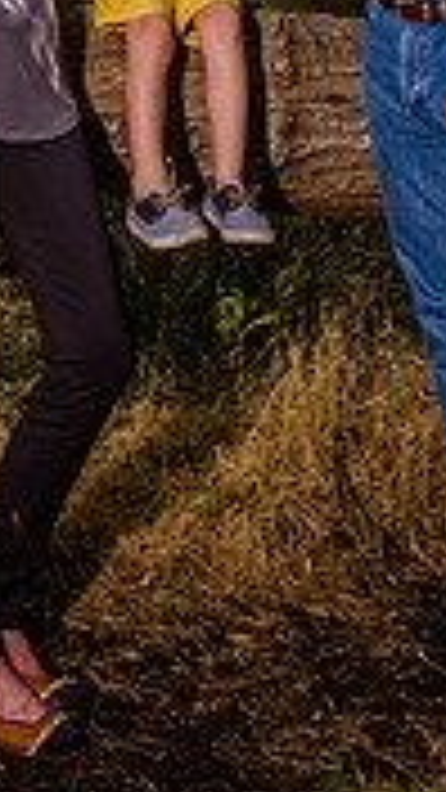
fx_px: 2144
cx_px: 257
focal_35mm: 102
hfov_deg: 11.9
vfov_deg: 20.4
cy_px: 27
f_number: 5.6
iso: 200
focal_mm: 38
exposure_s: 1/320
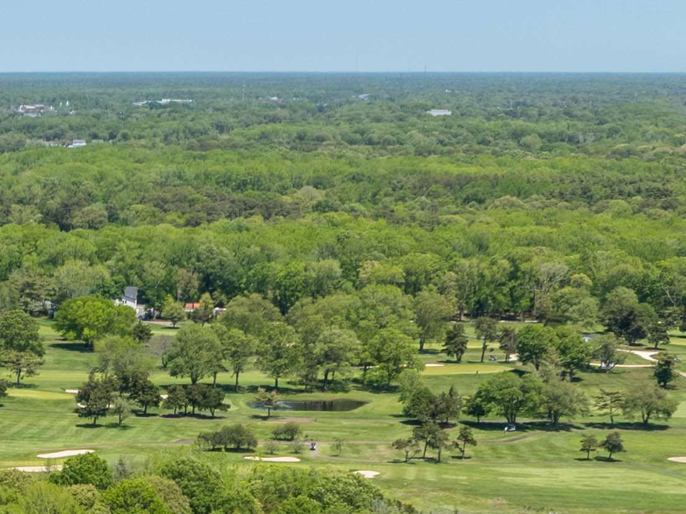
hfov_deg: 16.5
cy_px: 782
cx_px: -171
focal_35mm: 114
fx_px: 2258
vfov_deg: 12.3
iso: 100
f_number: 5.6
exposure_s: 1/80
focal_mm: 12.29
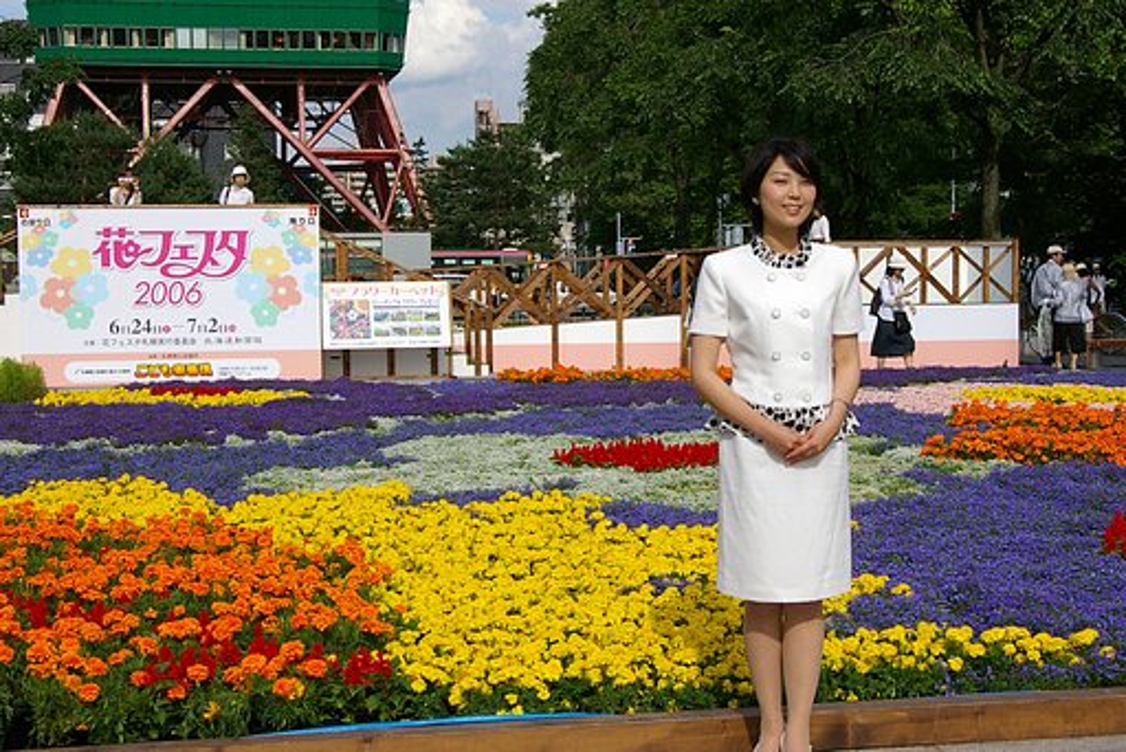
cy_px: 376
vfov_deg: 20.2
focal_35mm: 68
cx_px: 563
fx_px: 2112
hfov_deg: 29.8
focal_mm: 45
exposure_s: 1/320
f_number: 8
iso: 200
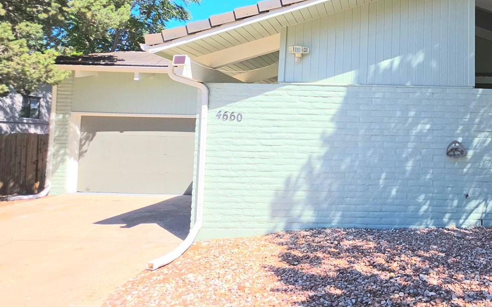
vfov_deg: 52.8
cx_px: 385
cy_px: 128
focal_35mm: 23
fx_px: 308
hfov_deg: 70.5
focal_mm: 2.2
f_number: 1.9
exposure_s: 1/526
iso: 16
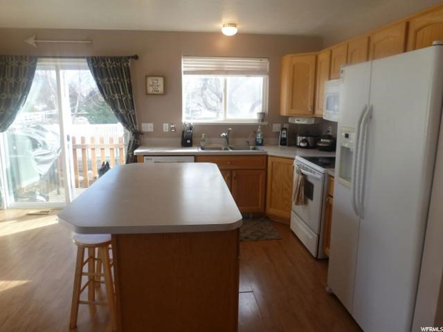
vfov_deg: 56.8
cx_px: 222
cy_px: 166
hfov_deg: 71.6
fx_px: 307
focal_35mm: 24
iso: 125
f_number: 3.3
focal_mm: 4.3
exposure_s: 1/60
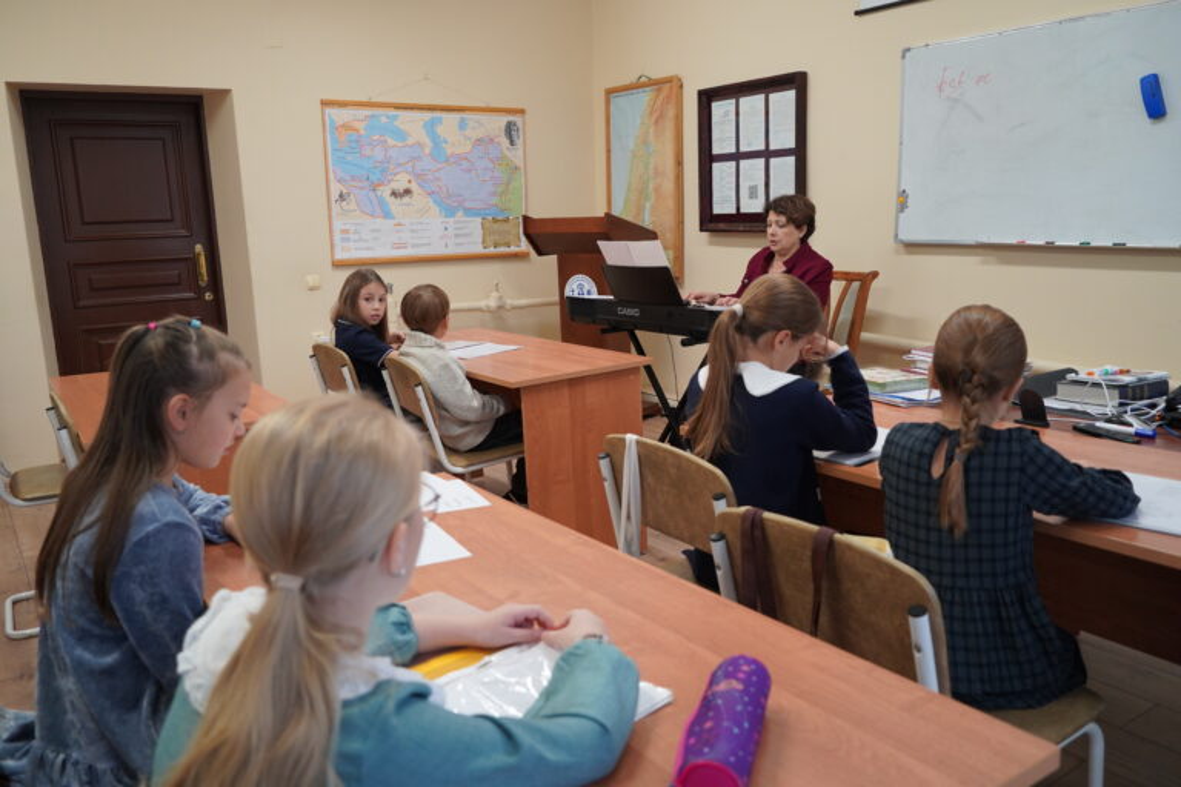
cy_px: 394
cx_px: 590
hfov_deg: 63.7
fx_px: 951
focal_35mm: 29
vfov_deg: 45.0
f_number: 4
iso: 1600
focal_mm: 29
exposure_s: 1/160
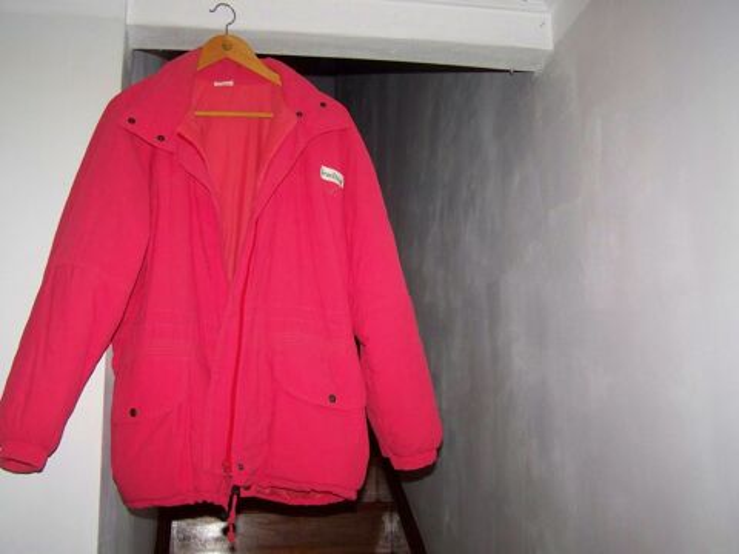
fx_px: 811
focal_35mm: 38
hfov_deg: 49.0
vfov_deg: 37.7
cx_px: 370
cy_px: 277
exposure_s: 1/30
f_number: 2.8
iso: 200
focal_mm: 6.3
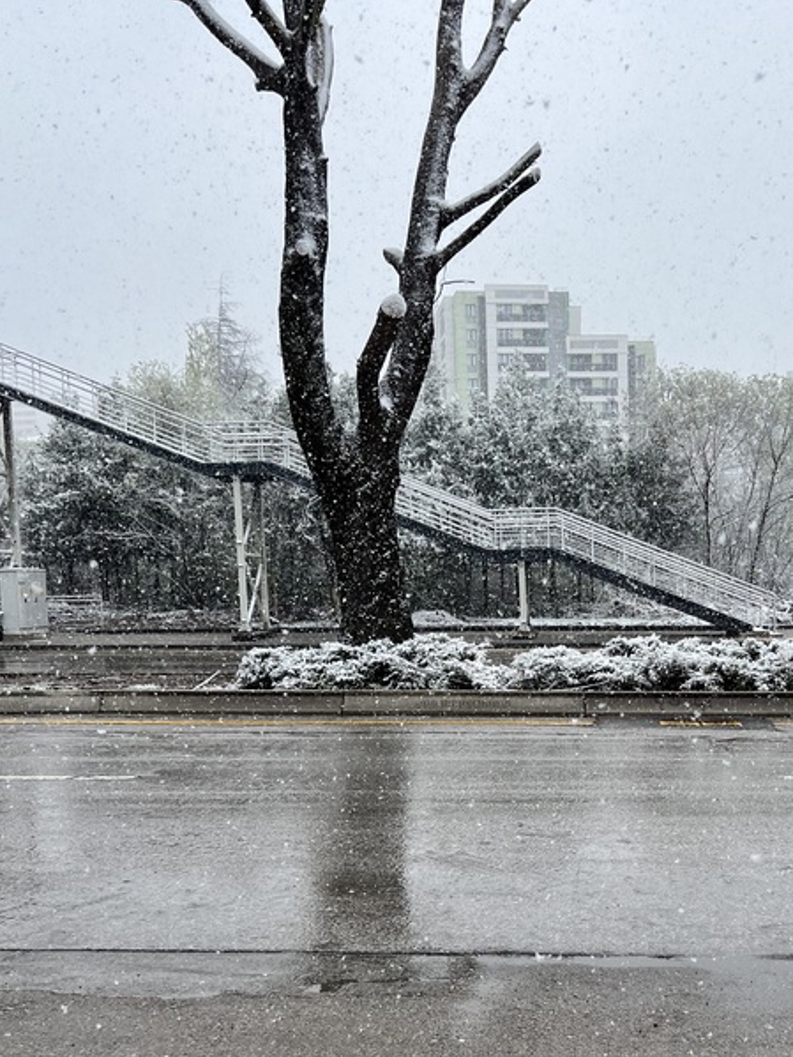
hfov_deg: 35.7
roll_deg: +1.2
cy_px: 703
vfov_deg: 46.1
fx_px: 1221
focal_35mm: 40
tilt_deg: -5.1
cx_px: 514
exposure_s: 1/827
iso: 50
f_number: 1.5
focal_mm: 5.7
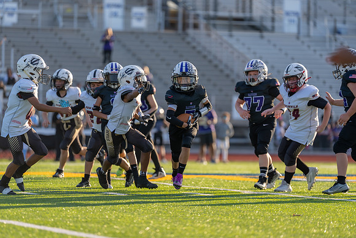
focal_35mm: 200
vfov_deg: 6.9
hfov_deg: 10.3
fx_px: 1978
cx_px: 178
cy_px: 119
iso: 125
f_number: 2.8
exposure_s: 1/1250
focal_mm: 200
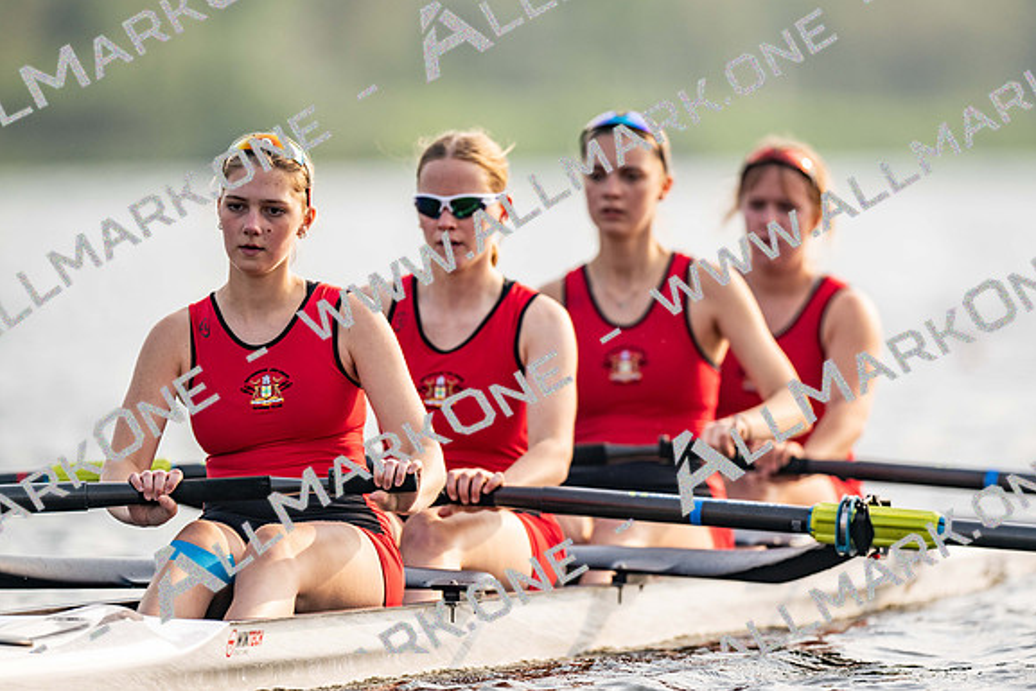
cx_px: 519
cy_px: 346
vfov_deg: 2.3
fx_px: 17356
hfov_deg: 3.4
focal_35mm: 603
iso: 360
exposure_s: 1/2500
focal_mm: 600
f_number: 4
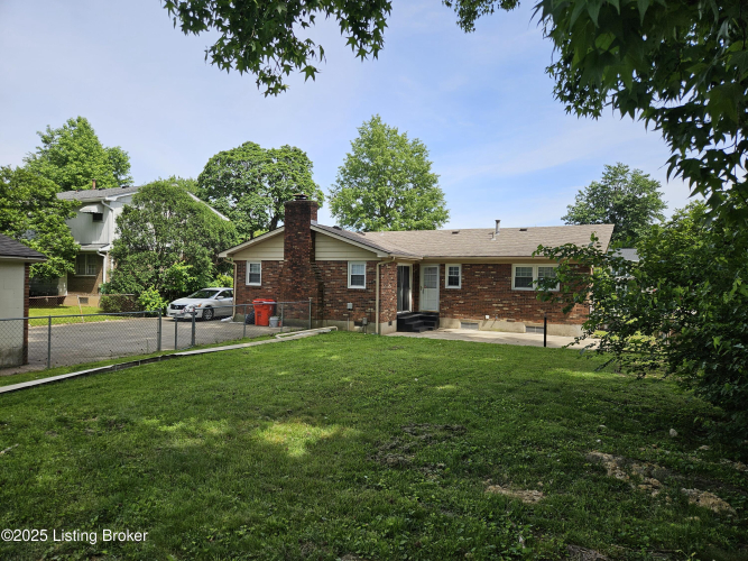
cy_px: 280
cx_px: 374
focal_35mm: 23
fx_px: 497
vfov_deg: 58.9
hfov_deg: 73.9
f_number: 1.8
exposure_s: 1/1099
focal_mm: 5.4
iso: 25
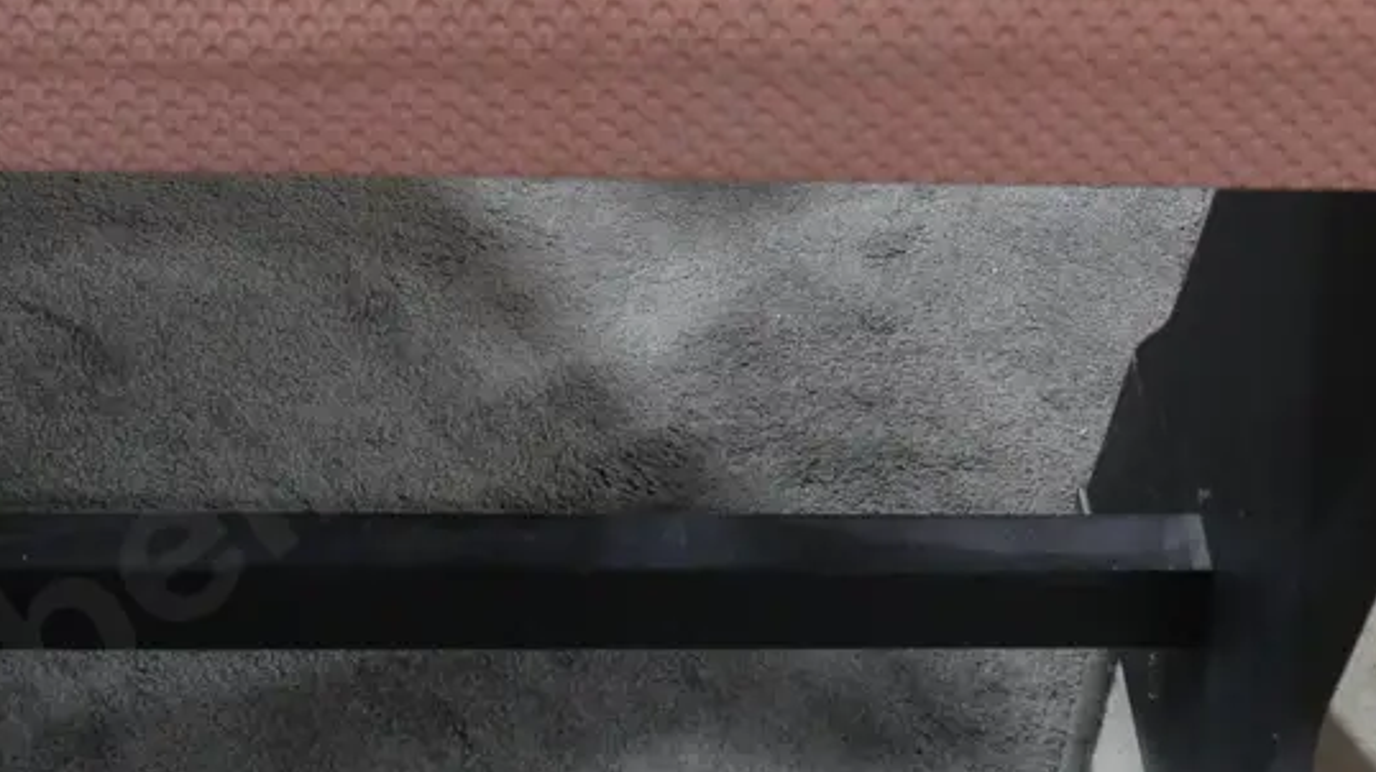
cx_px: 586
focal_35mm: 83
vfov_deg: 14.5
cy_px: 253
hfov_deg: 25.6
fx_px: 3027
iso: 1250
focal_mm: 20
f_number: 4.4
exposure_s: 1/60
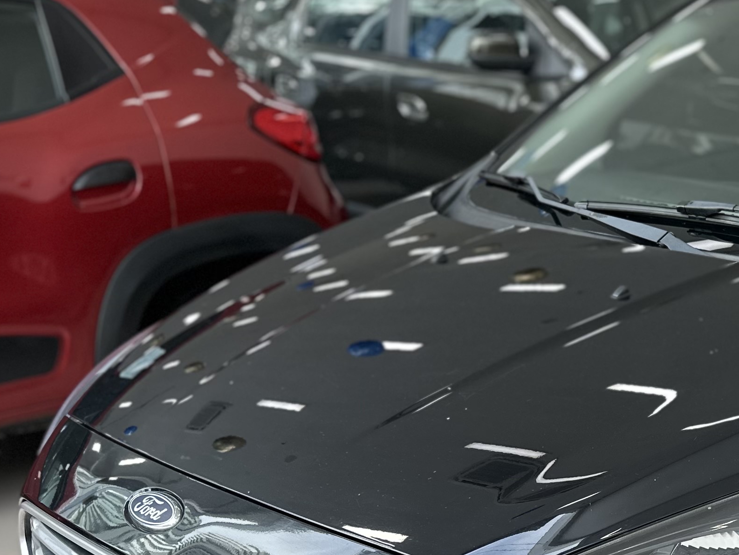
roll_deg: -0.3
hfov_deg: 28.6
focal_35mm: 61
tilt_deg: -20.8
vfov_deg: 23.3
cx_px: 821
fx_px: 1302
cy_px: 523
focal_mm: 6.86
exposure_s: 1/185
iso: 64
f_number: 1.78
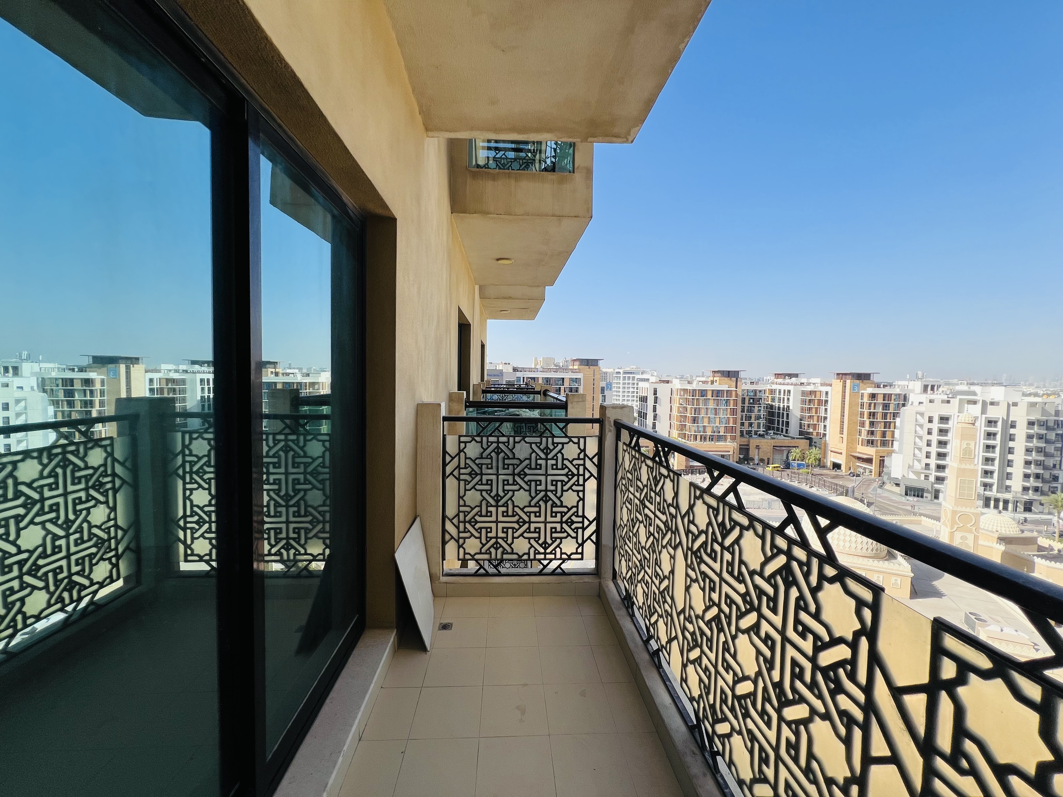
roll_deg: -1.1
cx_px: 532
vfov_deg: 89.9
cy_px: 398
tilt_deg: -2.7
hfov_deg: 106.2
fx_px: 399
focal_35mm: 13
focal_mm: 1.57
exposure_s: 1/1024
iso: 32
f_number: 1.8
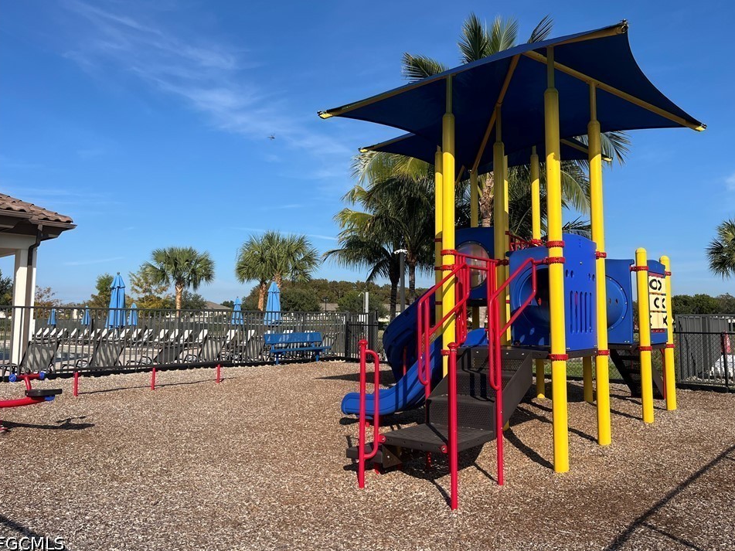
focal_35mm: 28
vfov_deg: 49.7
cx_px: 387
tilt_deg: +5.9
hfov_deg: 63.4
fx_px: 594
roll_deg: +0.2
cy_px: 260
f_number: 1.6
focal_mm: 5.1
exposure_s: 1/3876
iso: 50
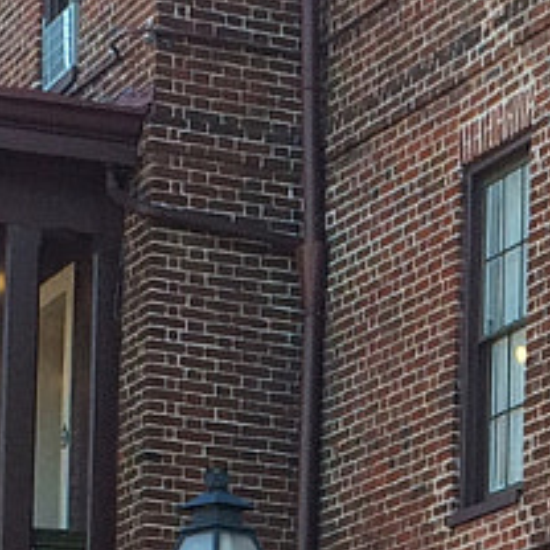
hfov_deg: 8.7
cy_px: 875
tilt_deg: +6.6
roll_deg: +1.4
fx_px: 3541
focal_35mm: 197
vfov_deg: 8.6
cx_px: 820
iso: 32
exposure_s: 1/197
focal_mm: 4.15
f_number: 2.2
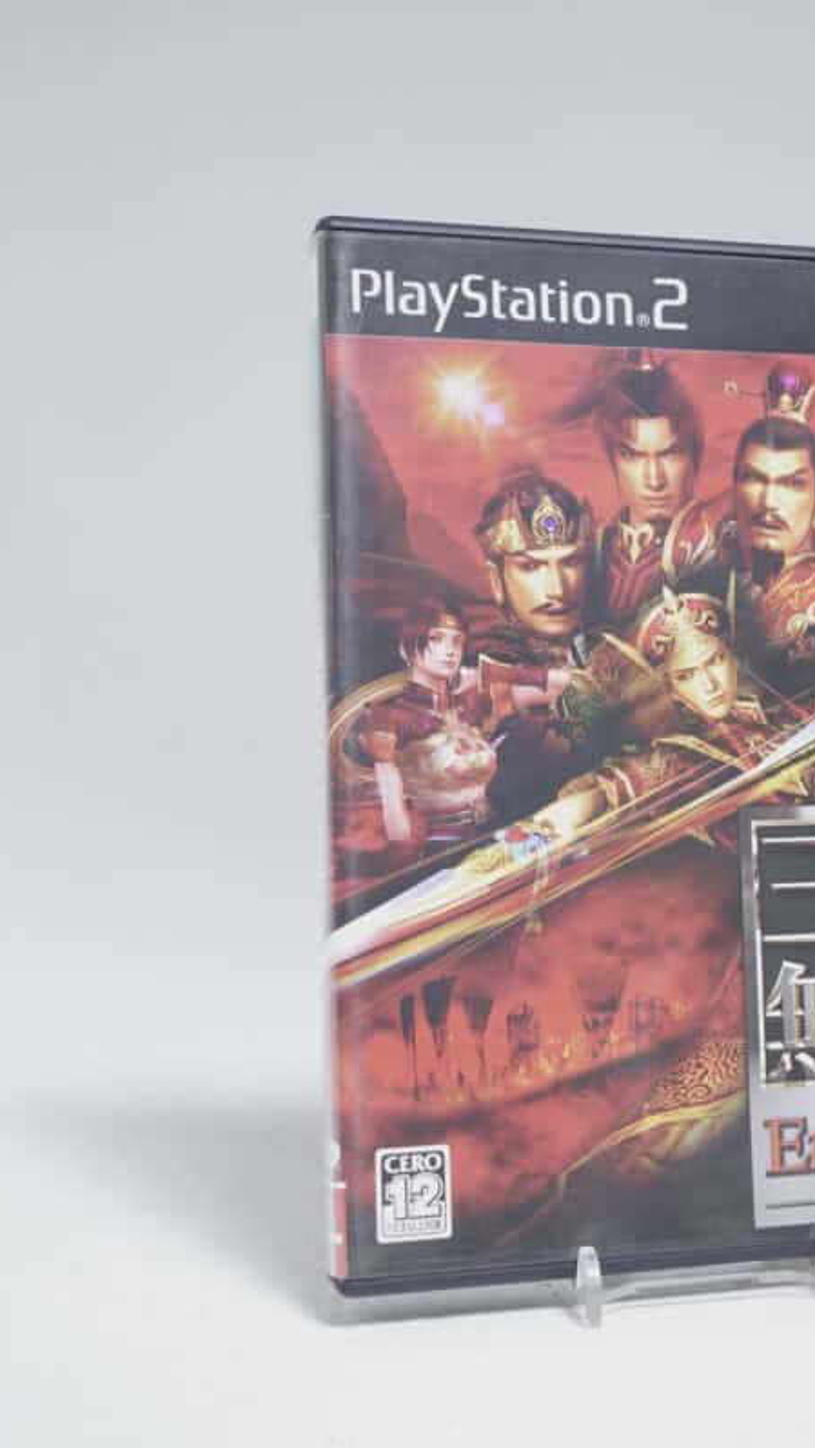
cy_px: 724
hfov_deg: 22.7
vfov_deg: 39.9
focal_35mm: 52
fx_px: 1997
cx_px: 664
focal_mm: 33
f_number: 5.6
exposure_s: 1/20
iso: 640
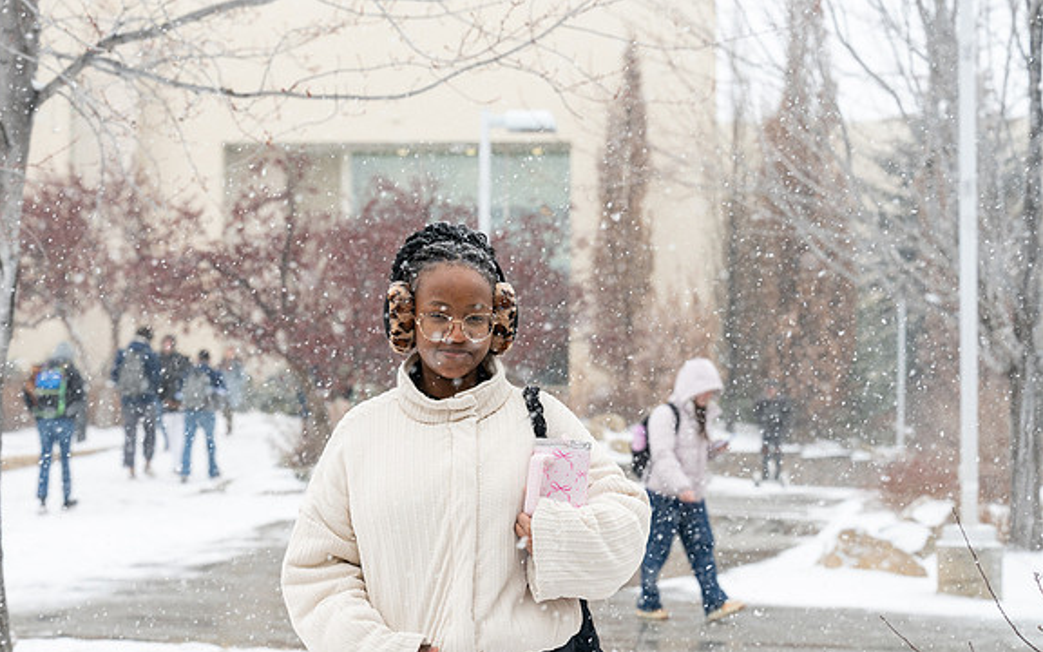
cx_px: 520
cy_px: 349
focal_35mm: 78
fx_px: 2217
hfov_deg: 26.5
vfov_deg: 16.7
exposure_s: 1/400
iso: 500
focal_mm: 76
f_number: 5.6
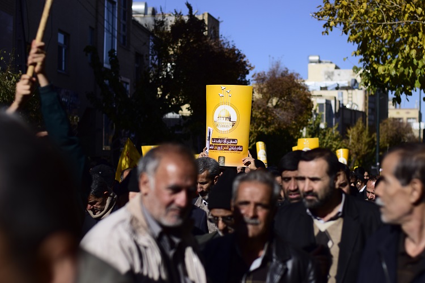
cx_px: 212
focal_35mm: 75
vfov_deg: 18.2
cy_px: 142
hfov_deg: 27.0
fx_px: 885
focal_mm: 50
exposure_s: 1/4000
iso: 100
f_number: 2.8
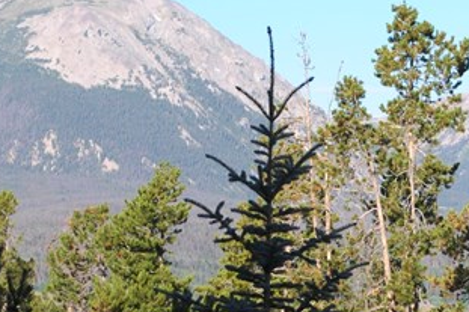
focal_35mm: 209
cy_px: 181
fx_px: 2721
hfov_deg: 9.8
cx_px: 432
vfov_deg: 6.6
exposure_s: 1/160
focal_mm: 40
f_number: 6.3
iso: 100
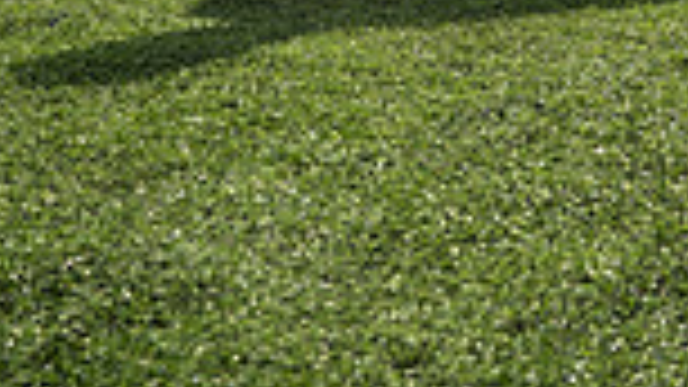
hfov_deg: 18.5
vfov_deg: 9.3
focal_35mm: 114
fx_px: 2079
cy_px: -608
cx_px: 621
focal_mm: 37
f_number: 8
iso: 100
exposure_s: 1/250
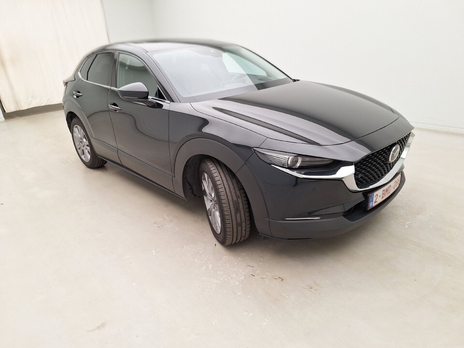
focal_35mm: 23
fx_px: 308
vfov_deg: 58.9
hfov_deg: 73.9
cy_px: 174
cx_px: 232
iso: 64
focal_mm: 5.54
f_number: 1.8
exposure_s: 1/100
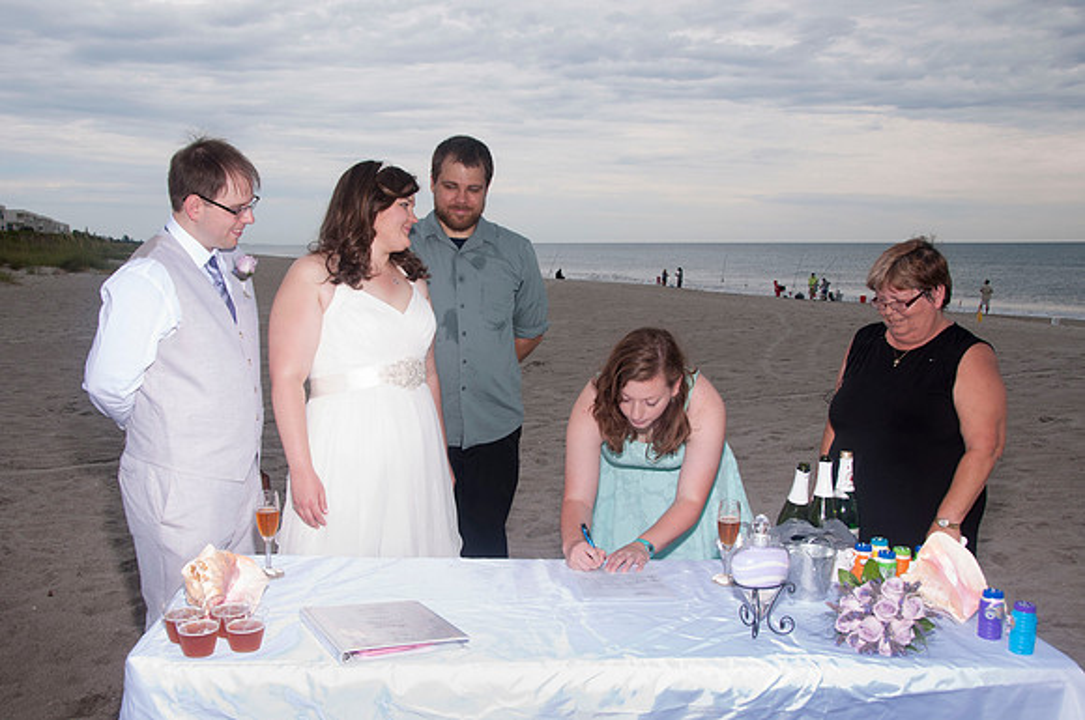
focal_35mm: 34
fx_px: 1028
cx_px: 532
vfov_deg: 38.6
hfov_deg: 55.7
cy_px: 360
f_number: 7.1
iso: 100
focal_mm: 22
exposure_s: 1/250
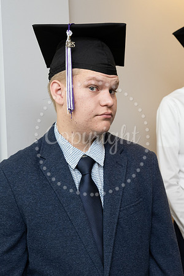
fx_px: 421
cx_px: 138
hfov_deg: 24.4
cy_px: 137
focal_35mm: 55
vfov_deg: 36.3
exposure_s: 1/125
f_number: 5
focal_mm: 31.5
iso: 1000
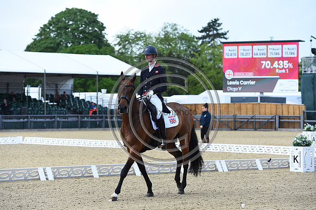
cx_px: 158
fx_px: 1070
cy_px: 105
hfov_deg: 16.8
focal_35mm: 122
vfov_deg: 11.2
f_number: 5
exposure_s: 1/1600
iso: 640
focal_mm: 122
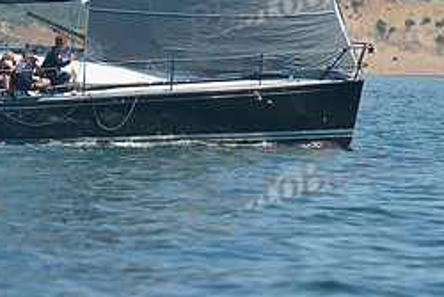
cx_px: 96
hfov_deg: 3.3
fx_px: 7725
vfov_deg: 2.2
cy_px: 113
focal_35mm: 626
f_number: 6.3
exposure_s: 1/1250
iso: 200
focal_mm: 270
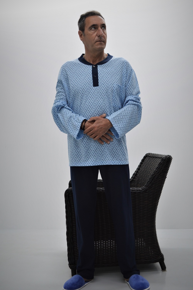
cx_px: 96
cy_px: 145
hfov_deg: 31.9
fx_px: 338
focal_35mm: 42
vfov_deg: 46.4
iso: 400
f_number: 4.5
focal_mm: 28
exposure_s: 1/60
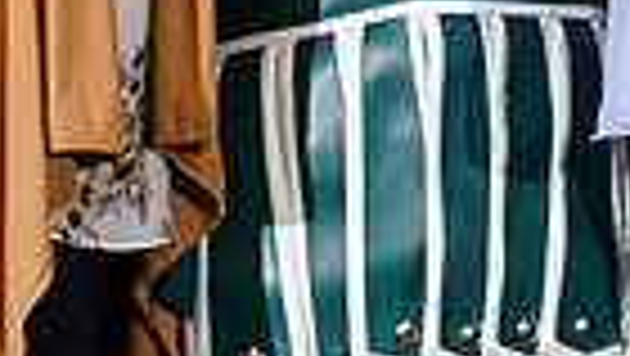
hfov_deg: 5.4
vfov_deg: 3.0
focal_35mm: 397
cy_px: -507
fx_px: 6637
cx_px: 326
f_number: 2.8
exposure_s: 1/160
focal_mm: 79
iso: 1600
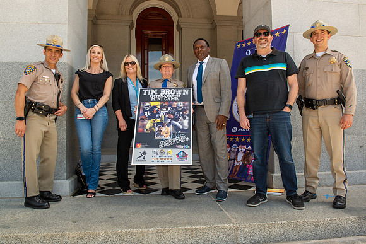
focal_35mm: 27
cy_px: 122
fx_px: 279
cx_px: 183
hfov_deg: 66.4
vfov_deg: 47.2
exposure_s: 1/60
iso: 140
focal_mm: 26
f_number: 8
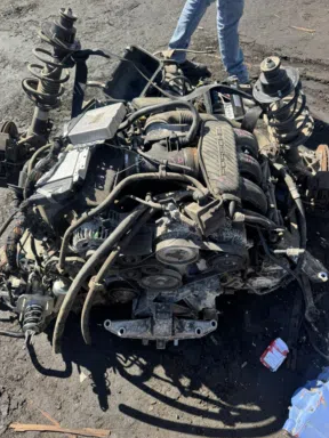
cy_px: 227
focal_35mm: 25
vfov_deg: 69.4
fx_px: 317
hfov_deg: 54.9
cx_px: 167
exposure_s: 1/938
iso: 80
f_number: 1.78
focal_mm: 6.76
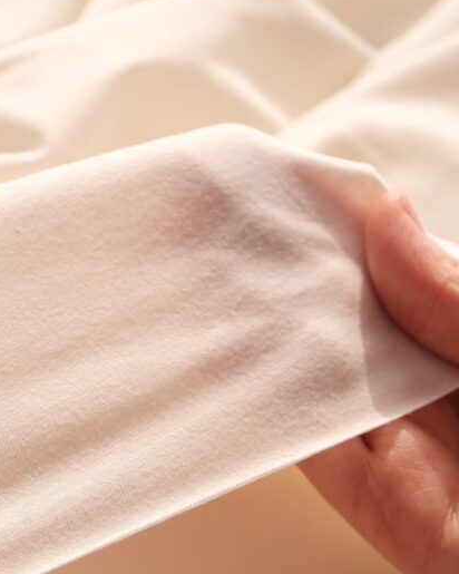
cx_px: 100
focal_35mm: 157
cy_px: 517
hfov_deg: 9.8
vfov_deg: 12.2
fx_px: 2666
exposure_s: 1/500
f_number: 4
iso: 160
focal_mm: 54.5
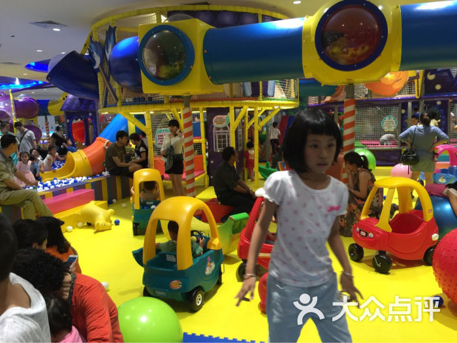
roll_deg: +1.6
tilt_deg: -5.2
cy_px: 172
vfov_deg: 48.2
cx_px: 228
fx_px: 383
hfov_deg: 61.7
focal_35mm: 29
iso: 50
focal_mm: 4.15
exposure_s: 1/15
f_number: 2.2
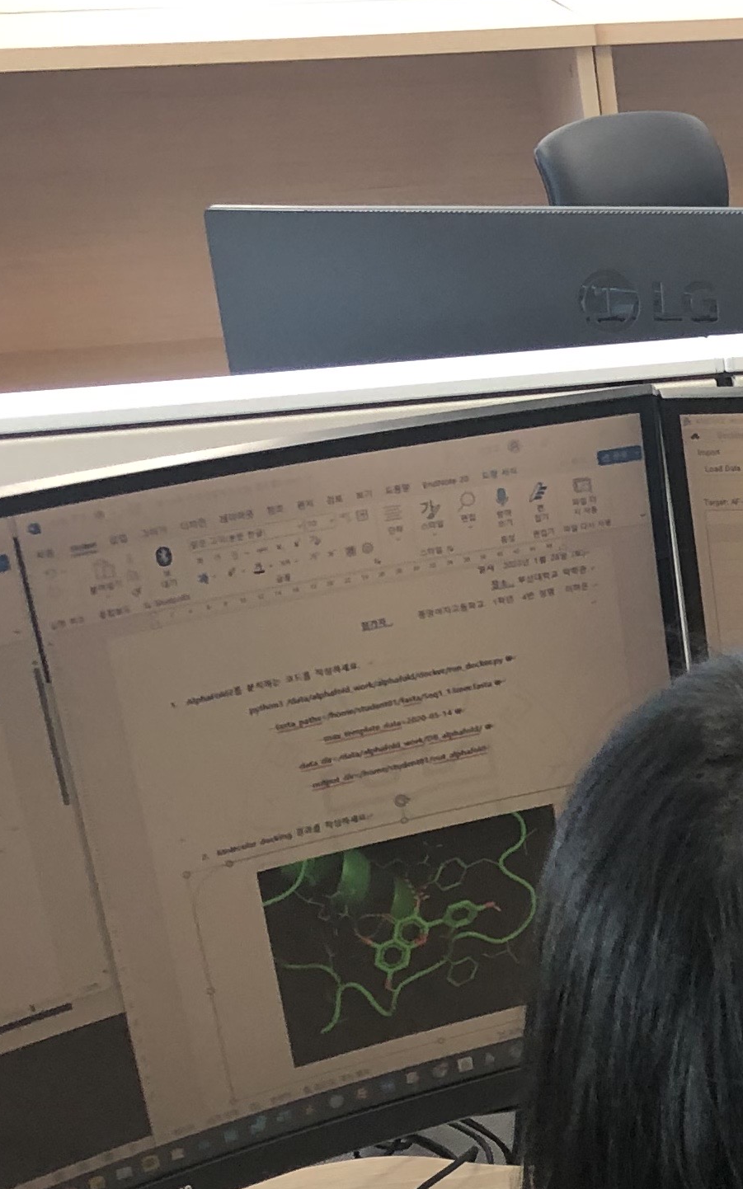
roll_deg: +0.7
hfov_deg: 14.1
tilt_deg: -25.5
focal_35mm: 83
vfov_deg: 24.2
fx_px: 2690
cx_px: 1298
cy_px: 1079
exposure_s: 1/30
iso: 32
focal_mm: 4
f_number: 1.8
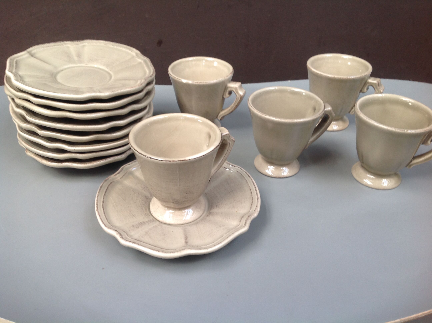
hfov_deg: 52.7
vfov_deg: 40.6
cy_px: 162
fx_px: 436
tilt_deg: -34.8
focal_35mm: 35
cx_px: 216
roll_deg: -2.0
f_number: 2.4
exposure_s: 1/15
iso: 50
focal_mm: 4.28
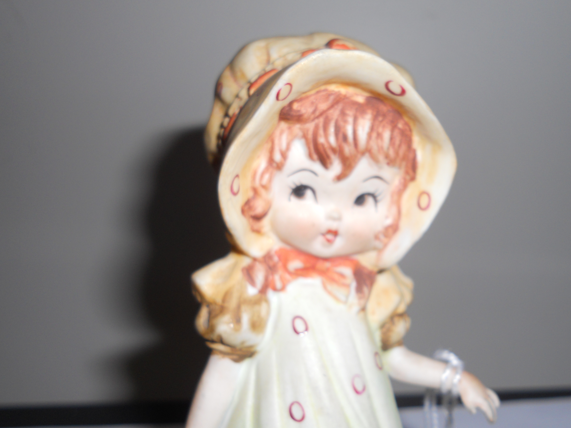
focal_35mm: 39
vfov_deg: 36.8
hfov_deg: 47.6
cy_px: 233
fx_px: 643
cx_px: 342
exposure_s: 1/25
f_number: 8.8
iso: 80
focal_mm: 5.8
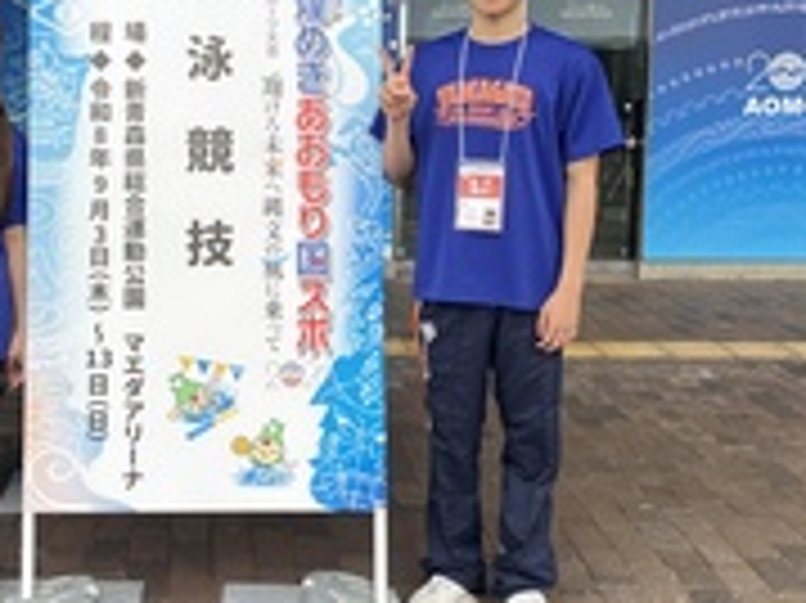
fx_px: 1350
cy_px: 230
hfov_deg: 32.8
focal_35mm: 58
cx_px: 239
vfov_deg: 25.1
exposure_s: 1/445
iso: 50
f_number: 1.6
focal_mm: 5.1
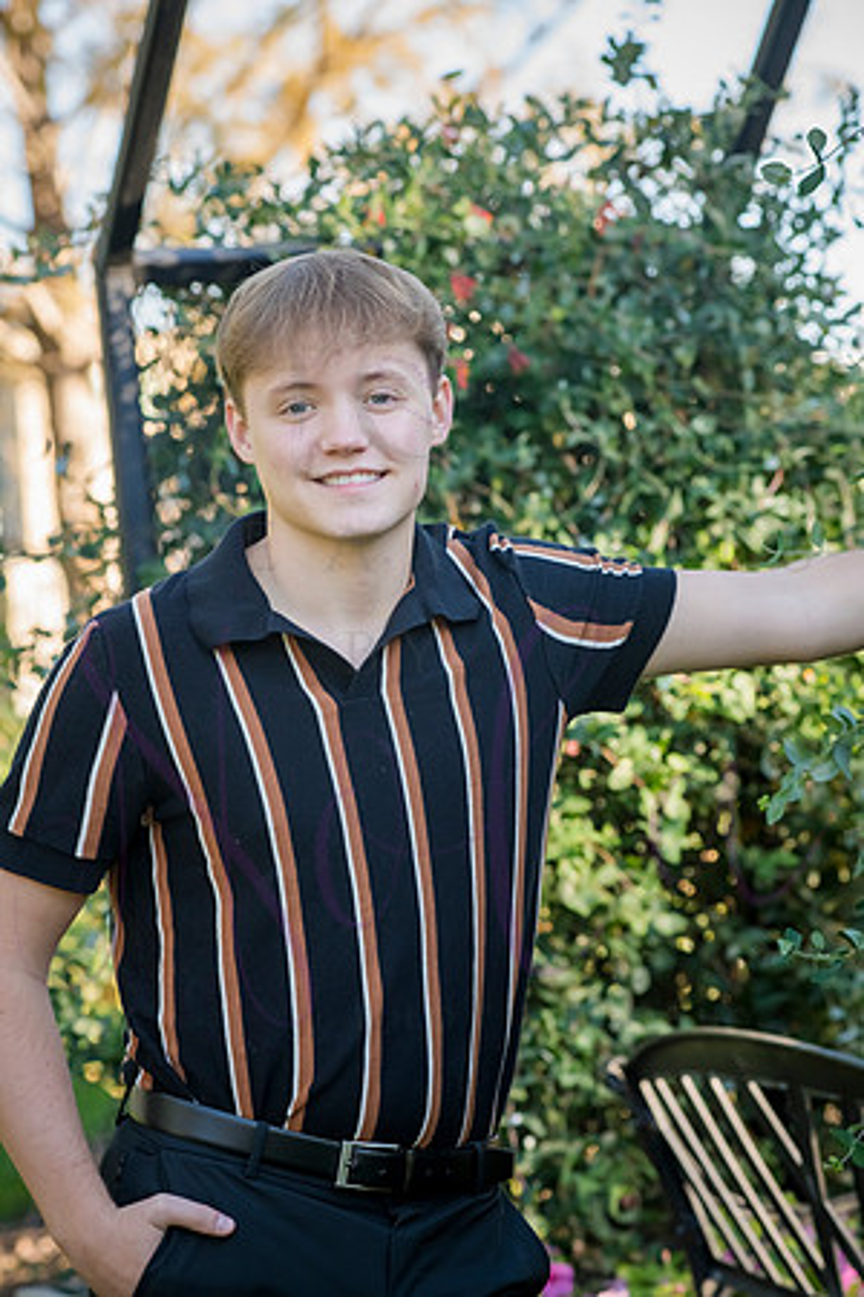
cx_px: 432
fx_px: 4032
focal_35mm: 112
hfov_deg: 12.2
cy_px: 648
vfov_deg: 18.3
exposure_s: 1/320
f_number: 6.3
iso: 800
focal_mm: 112
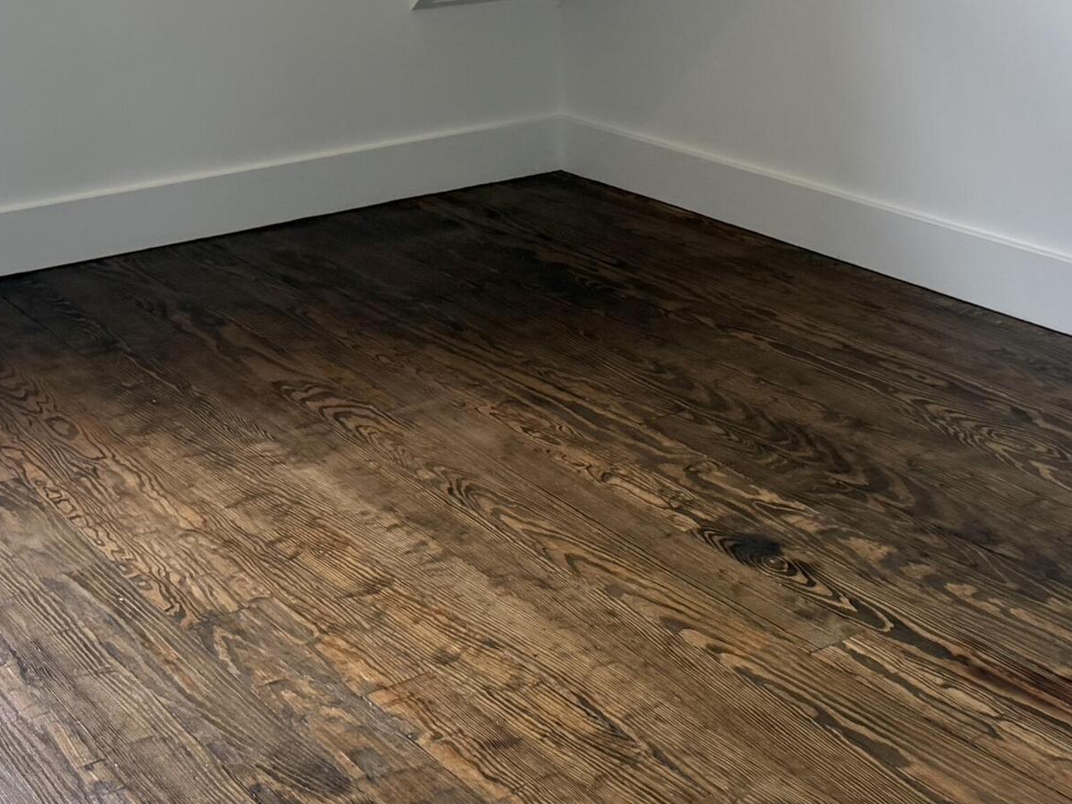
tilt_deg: -1.7
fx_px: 1920
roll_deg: +1.4
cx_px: 655
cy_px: -217
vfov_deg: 21.6
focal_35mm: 62
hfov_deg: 31.1
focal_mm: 6.76
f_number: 1.78
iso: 200
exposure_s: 1/216
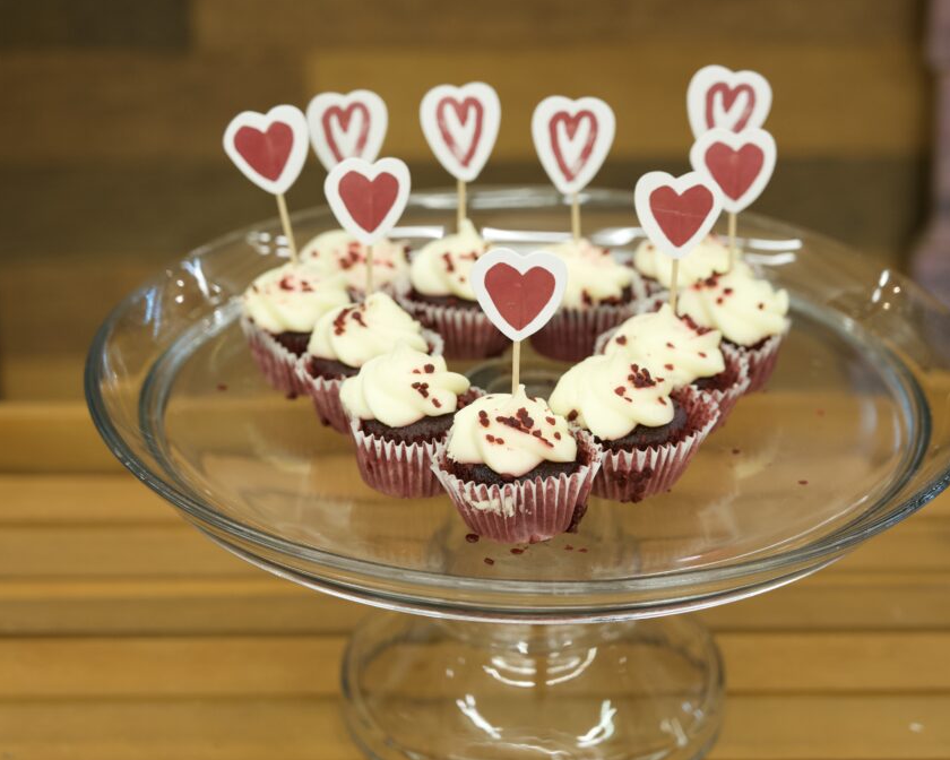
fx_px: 1799
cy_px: 377
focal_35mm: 64
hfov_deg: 29.5
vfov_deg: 23.8
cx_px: 537
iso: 800
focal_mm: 56
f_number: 4
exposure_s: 1/80
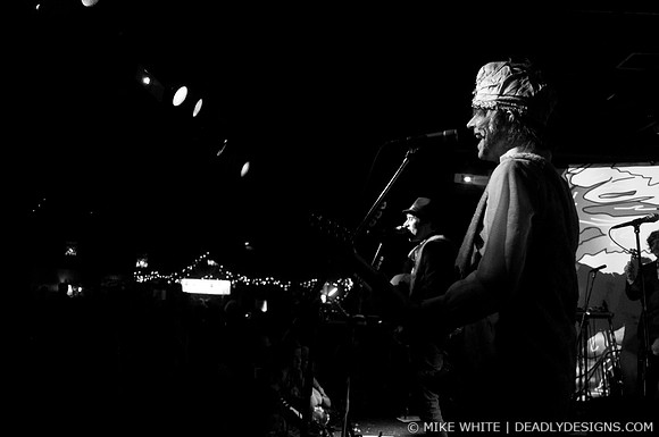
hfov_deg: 62.0
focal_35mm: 30
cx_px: 330
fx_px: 548
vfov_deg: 43.5
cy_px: 218
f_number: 2.8
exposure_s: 1/125
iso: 1250
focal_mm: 20
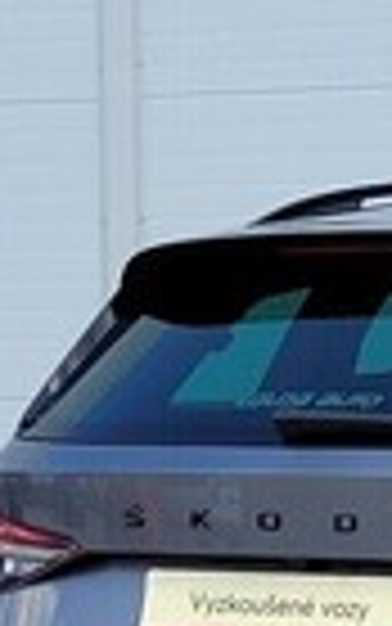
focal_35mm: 109
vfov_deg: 18.7
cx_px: 752
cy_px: 601
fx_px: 1861
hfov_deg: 11.1
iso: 40
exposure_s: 1/868
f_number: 1.8
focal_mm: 5.4
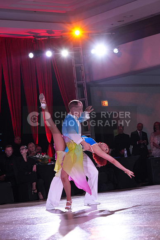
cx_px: 80
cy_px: 120
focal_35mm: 105
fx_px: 700
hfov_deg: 13.0
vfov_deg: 19.5
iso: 2500
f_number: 5
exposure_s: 1/250
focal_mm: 105
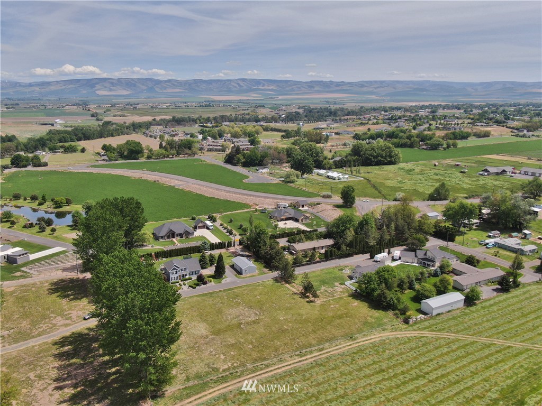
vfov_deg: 48.2
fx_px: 454
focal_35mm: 29
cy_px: 203
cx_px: 271
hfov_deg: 61.7
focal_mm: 5
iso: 100
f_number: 3
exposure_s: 1/1600
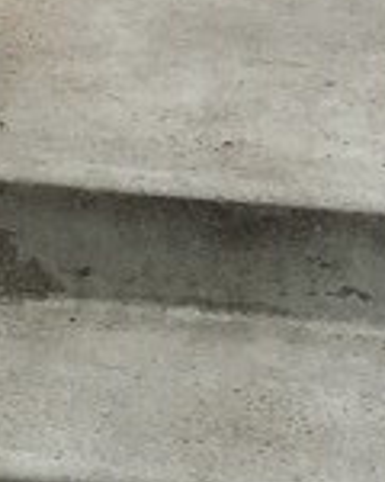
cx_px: -446
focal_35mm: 193
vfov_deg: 9.4
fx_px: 2749
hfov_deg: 7.6
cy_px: -460
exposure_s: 1/1709
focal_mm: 4.15
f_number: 2.2
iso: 25
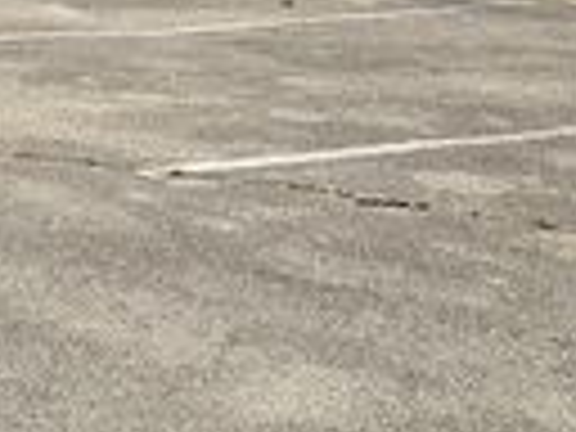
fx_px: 1880
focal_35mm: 113
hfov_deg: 15.8
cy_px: -128
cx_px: -333
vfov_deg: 12.7
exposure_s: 1/1121
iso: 25
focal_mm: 3
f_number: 1.8
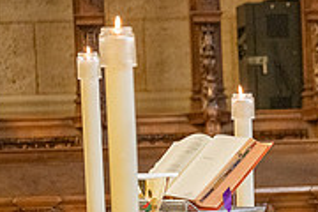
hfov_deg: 8.9
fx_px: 1987
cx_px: 475
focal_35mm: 225
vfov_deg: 6.0
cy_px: 321
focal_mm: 70
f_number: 2.8
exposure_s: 1/200
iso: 2000
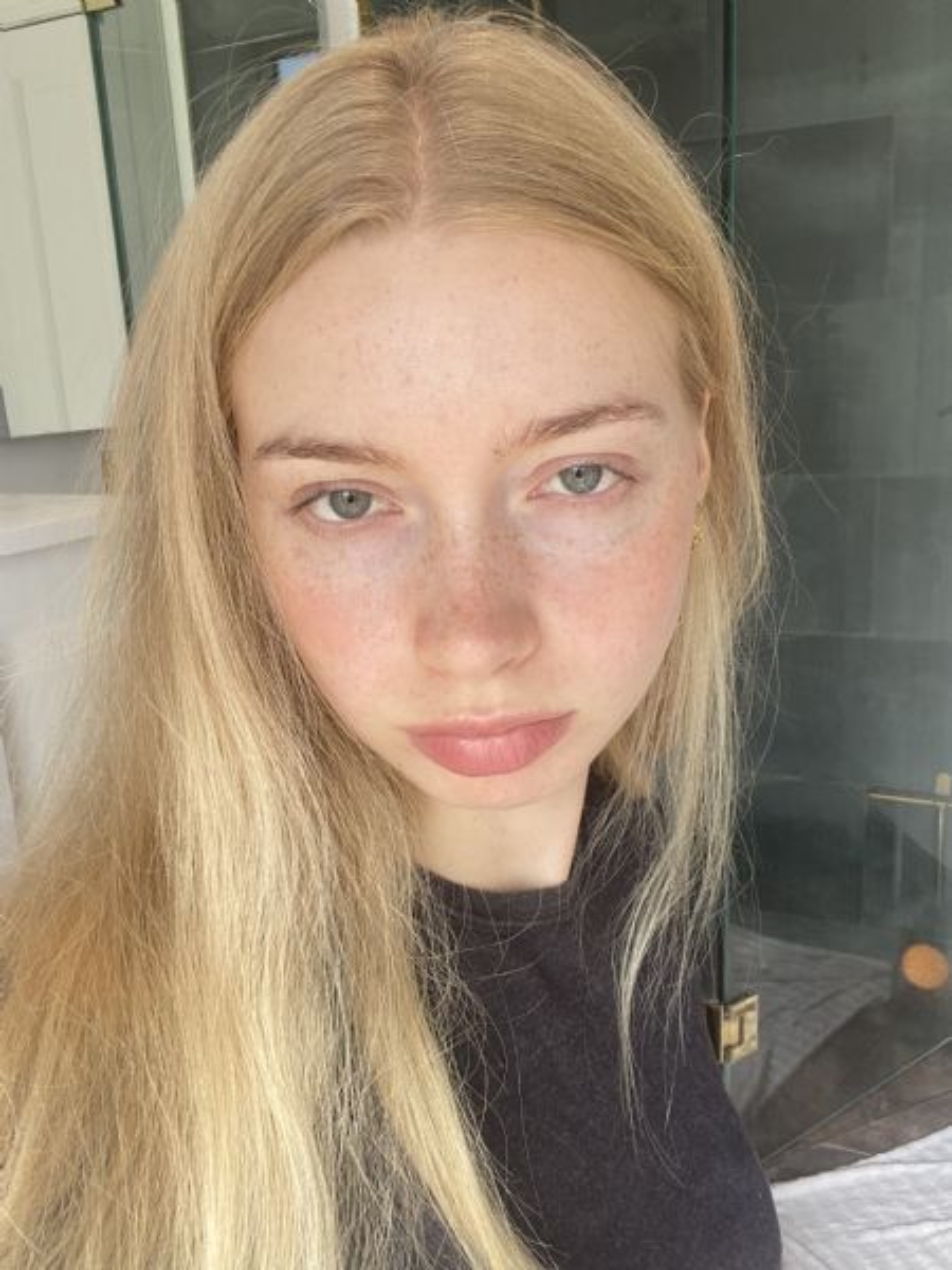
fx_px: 1100
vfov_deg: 60.0
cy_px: 635
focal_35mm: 30
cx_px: 476
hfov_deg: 46.8
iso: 32
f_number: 2.2
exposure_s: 1/122
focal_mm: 2.71
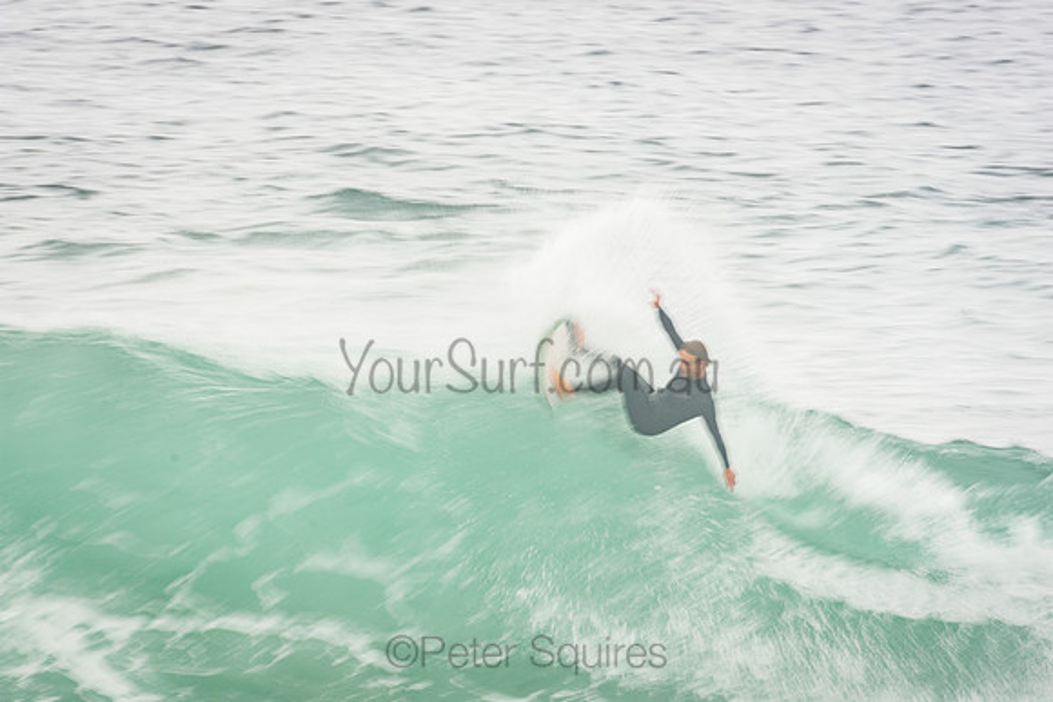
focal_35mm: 600
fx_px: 17553
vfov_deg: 2.3
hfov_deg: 3.4
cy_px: 351
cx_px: 526
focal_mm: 400
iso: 100
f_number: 18
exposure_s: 1/30
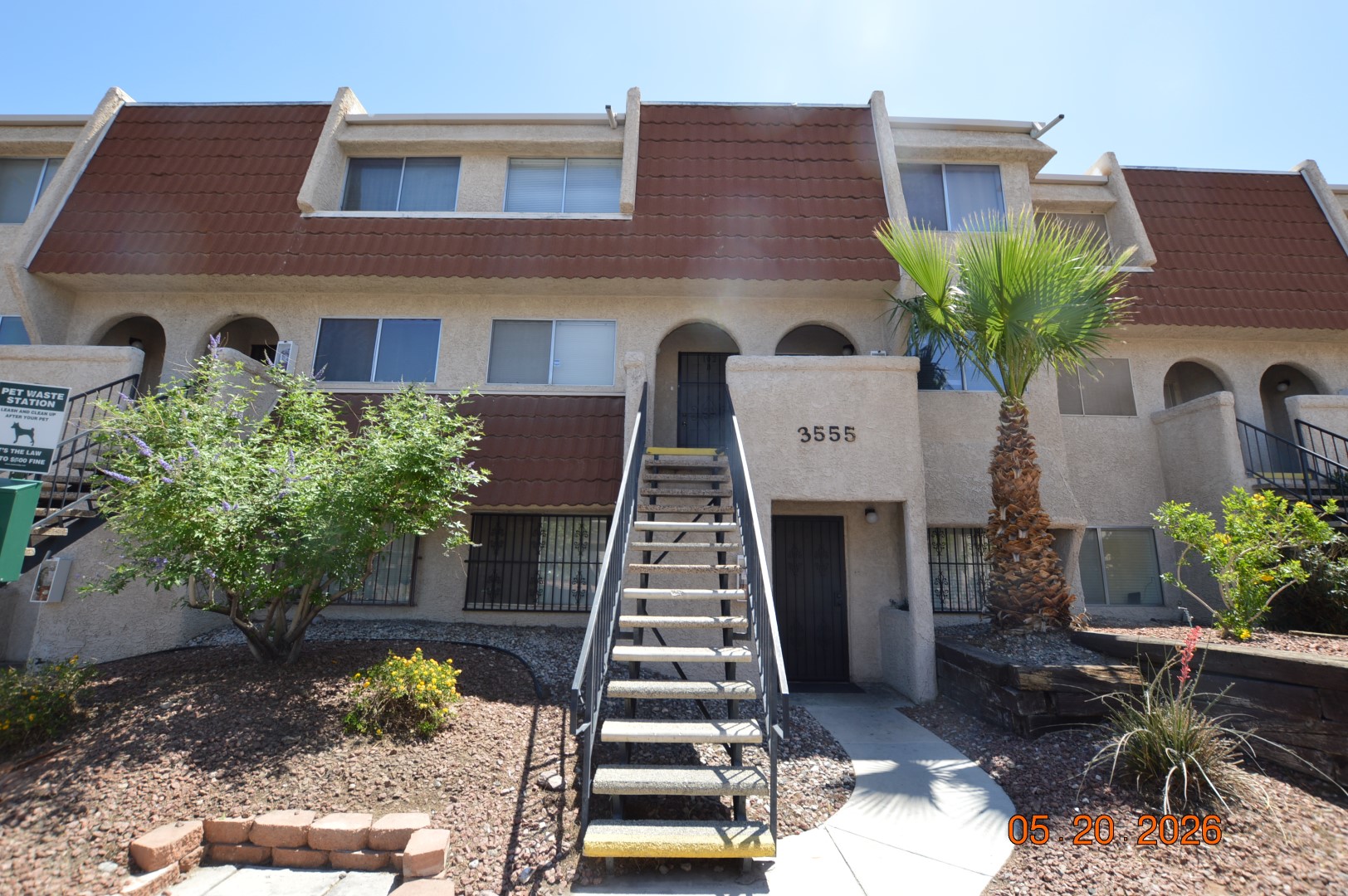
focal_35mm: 15
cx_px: 674
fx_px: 561
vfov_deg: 77.2
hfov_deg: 100.4
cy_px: 448
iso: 100
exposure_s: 1/160
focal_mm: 10
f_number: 6.3
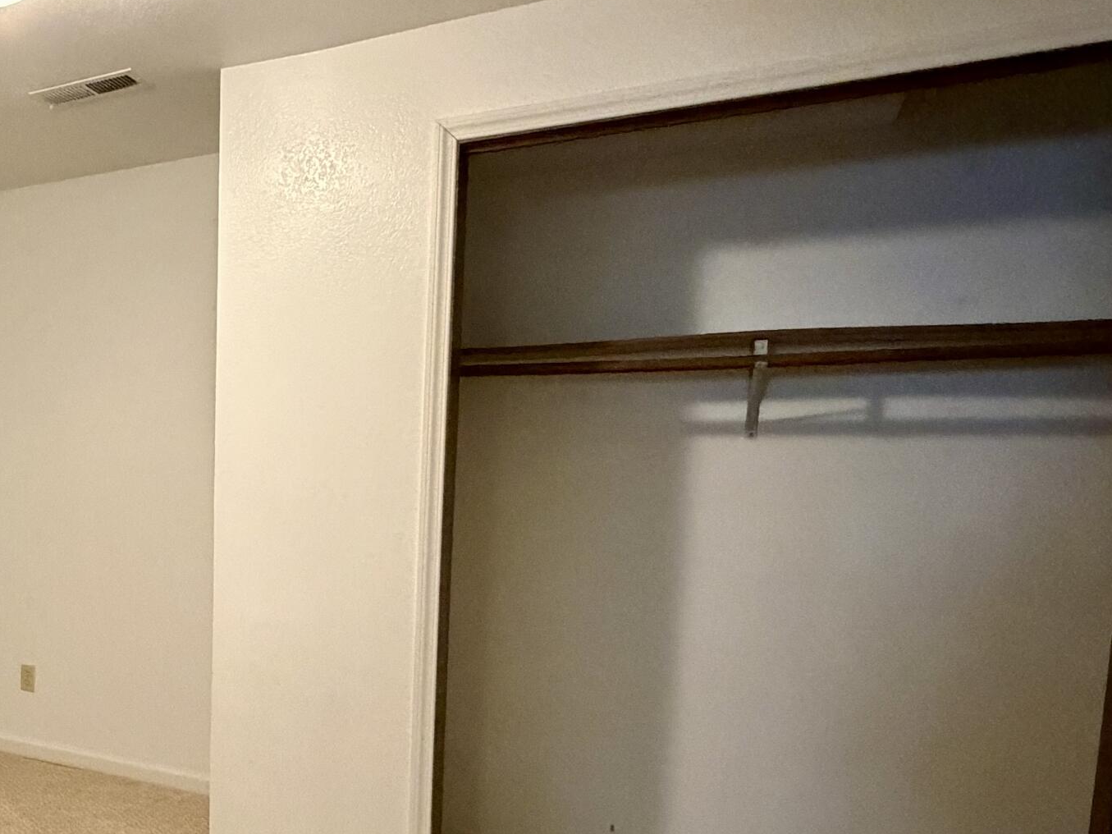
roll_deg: +0.8
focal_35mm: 31
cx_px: 61
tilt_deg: -6.0
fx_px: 996
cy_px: 543
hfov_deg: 50.0
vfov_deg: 44.9
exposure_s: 1/60
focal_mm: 2.22
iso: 1250
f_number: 2.2
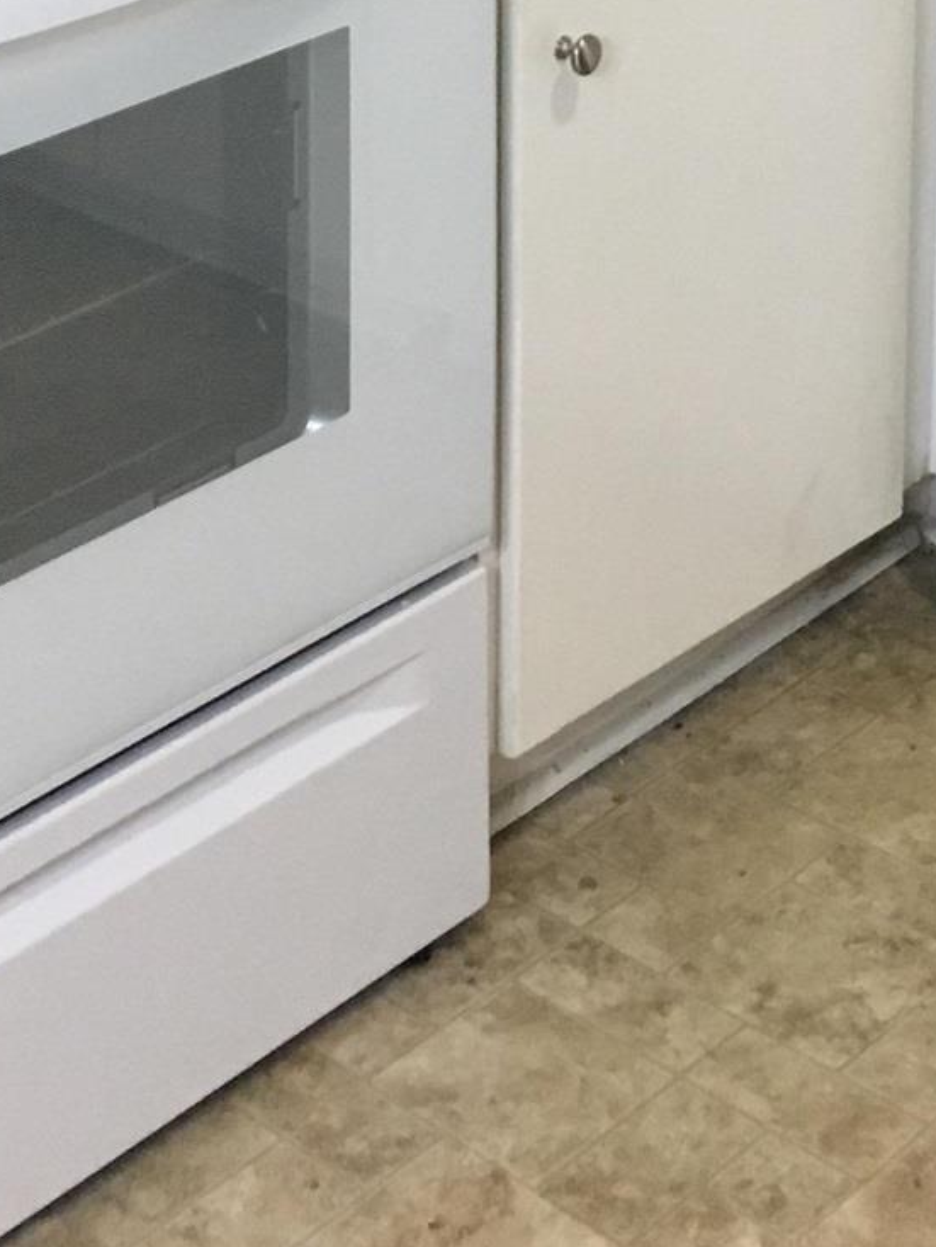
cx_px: 414
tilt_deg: -8.0
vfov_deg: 19.2
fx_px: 3279
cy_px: -556
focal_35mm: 91
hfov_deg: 16.2
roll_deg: -0.7
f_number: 2.2
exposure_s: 1/30
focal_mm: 4.15
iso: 125
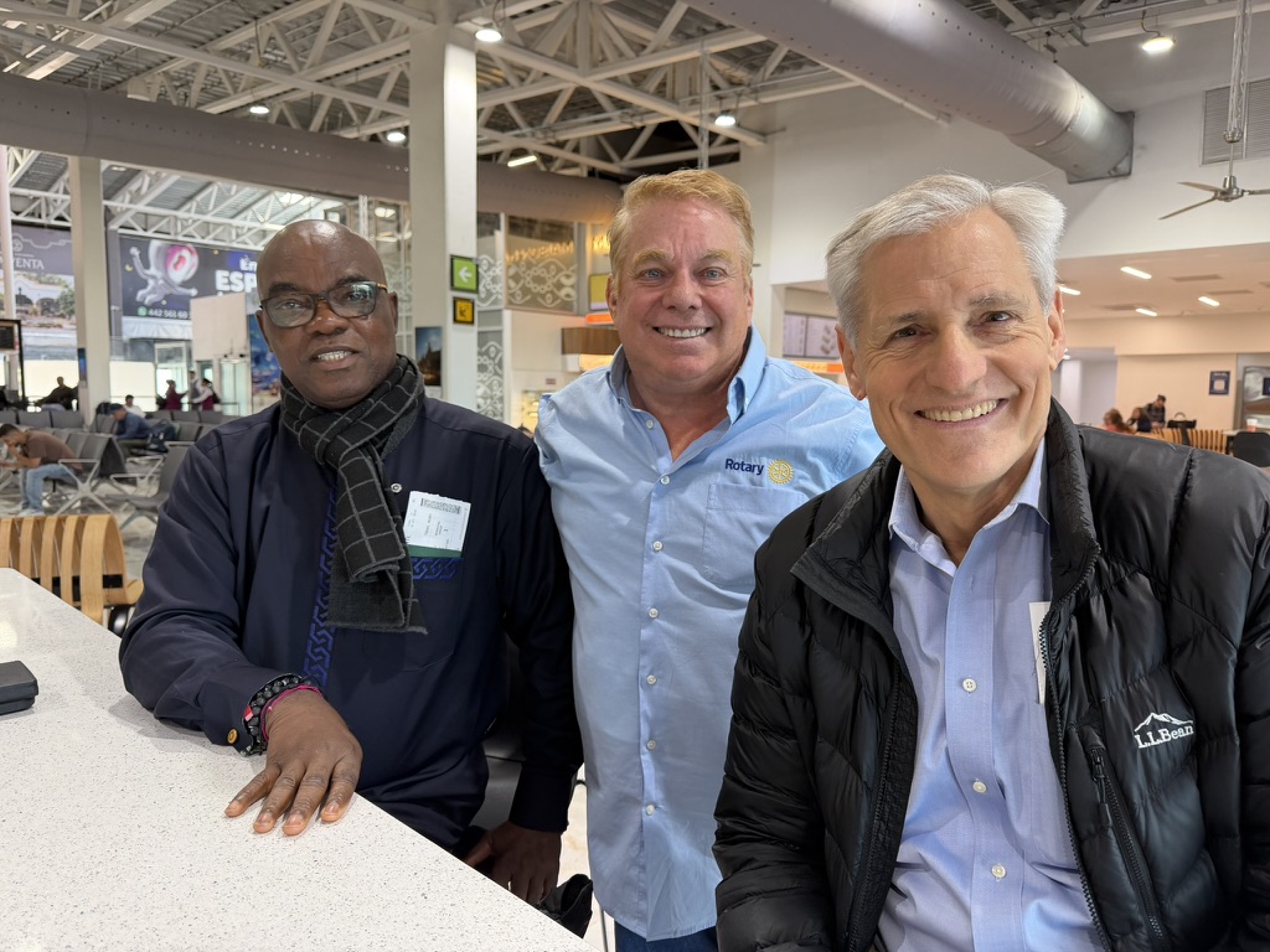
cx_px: 635
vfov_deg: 56.8
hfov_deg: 71.6
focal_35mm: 24
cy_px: 476
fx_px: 881
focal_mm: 6.76
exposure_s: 1/120
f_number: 1.78
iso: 200
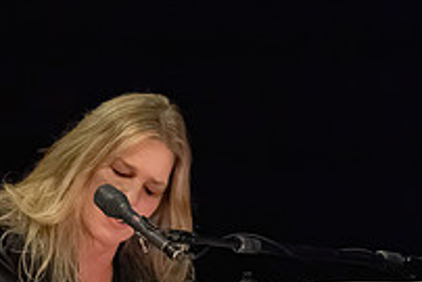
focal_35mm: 1301
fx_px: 15261
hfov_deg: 1.6
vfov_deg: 1.1
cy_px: 446
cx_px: 250
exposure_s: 1/320
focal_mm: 400
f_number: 8
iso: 20000
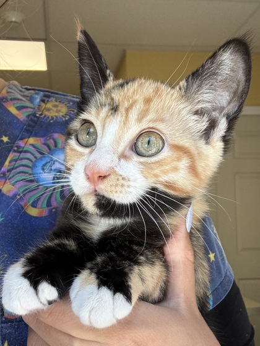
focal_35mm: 30
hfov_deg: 46.8
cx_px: 130
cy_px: 173
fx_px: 300
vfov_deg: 60.0
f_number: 1.9
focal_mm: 2.69
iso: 32
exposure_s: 1/120
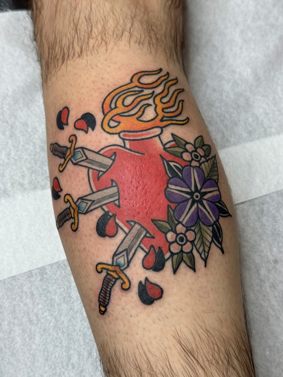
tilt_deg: -75.1
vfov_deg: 39.7
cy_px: 188
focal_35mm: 48
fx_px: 523
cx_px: 142
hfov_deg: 30.3
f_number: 1.78
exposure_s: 1/155
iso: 50
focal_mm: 6.76
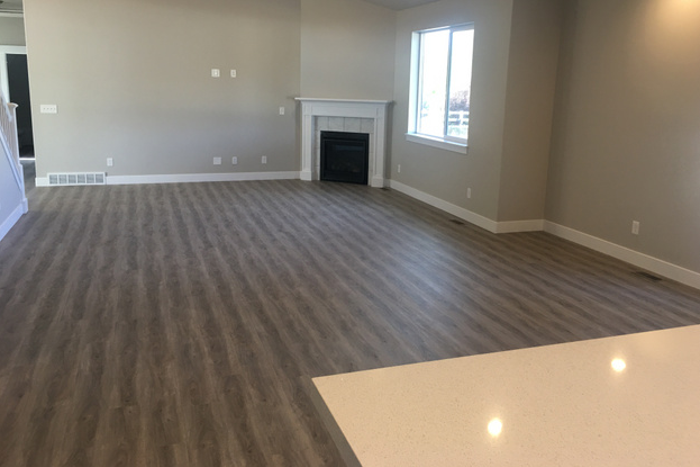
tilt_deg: -9.0
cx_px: 357
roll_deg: -0.9
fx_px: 603
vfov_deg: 42.2
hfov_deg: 60.3
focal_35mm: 31
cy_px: 207
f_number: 2.2
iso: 25
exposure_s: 1/15
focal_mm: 4.15
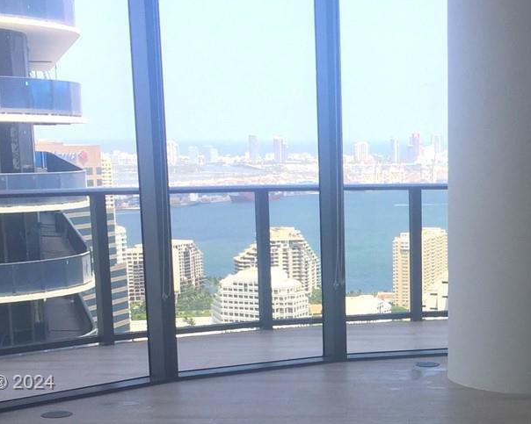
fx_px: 1178
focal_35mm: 75
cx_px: 476
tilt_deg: -9.2
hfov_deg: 24.7
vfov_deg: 20.0
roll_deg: +0.5
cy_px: 384
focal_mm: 4.15
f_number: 2.2
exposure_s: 1/173
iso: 32
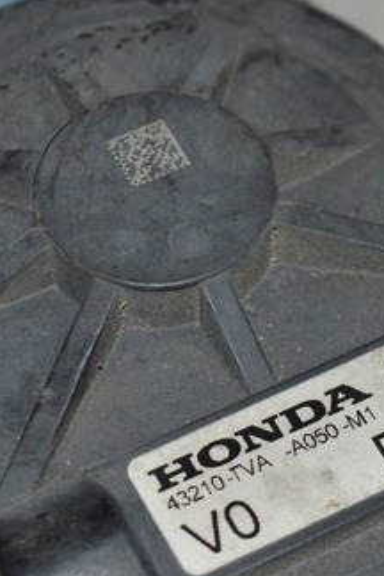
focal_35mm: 163
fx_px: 2608
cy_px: 319
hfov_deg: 8.4
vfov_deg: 12.6
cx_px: 338
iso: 100
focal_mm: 55
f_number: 8
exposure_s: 1/60
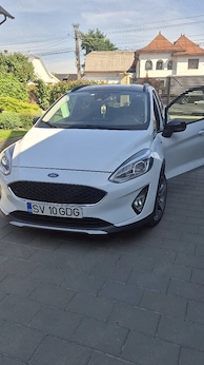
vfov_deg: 66.1
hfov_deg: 40.1
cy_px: 192
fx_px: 280
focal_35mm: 29
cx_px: 109
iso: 25
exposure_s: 1/1250
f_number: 1.8
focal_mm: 5.4
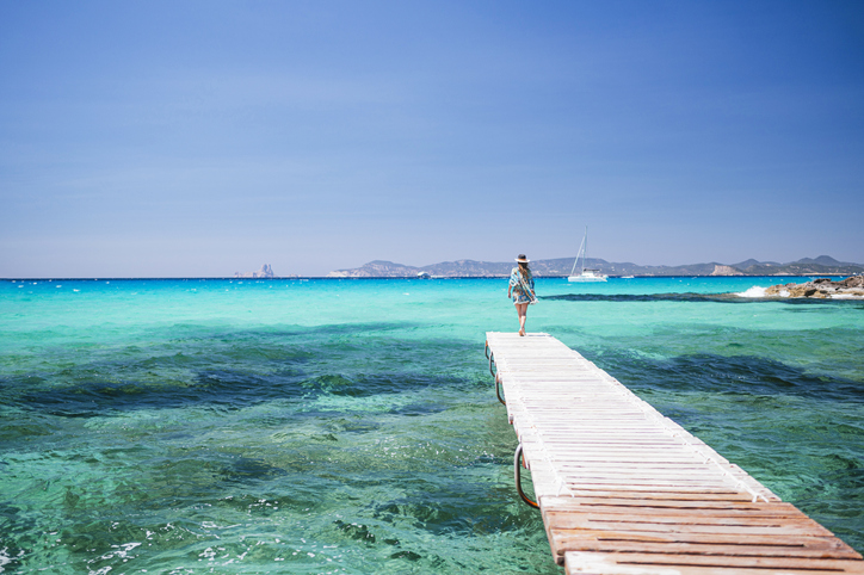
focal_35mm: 35
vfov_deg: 37.8
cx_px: 432
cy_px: 288
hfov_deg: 54.5
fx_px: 840
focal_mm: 35
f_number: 1.8
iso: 100
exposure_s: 1/800
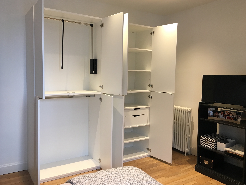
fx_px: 213
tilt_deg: -2.5
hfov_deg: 60.0
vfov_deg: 46.8
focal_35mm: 30
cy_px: 91
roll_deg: -1.5
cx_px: 122
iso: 80
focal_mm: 4.15
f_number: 2.2
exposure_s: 1/33
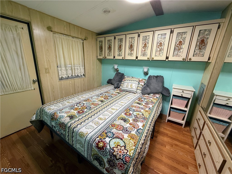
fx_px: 94
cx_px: 116
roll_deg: -1.9
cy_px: 87
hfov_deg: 102.1
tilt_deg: -14.4
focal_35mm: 14
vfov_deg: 85.7
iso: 200
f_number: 2.2
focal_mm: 2.22
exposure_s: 1/60
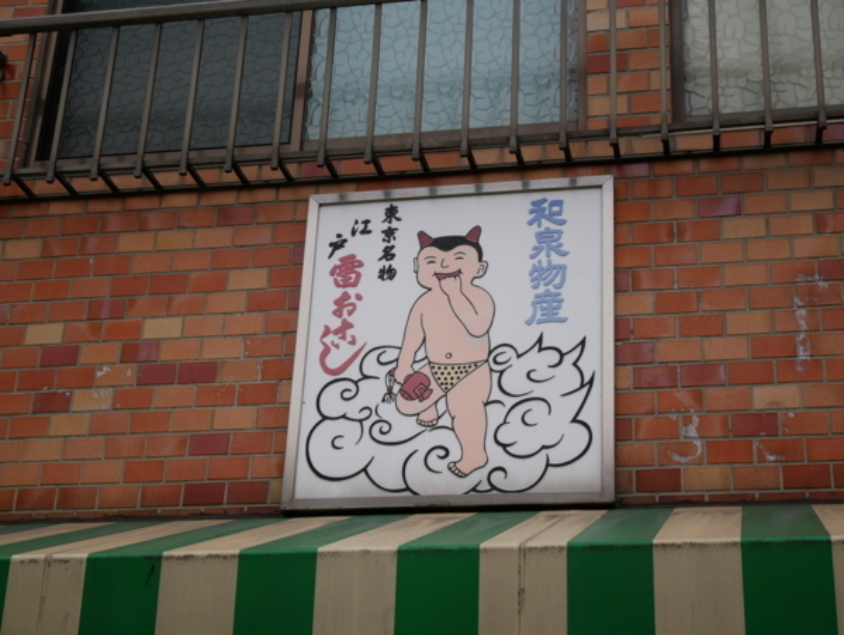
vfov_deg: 23.0
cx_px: 422
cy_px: 318
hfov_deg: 30.2
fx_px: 1562
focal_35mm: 64
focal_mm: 32
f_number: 5.6
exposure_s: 1/160
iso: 200
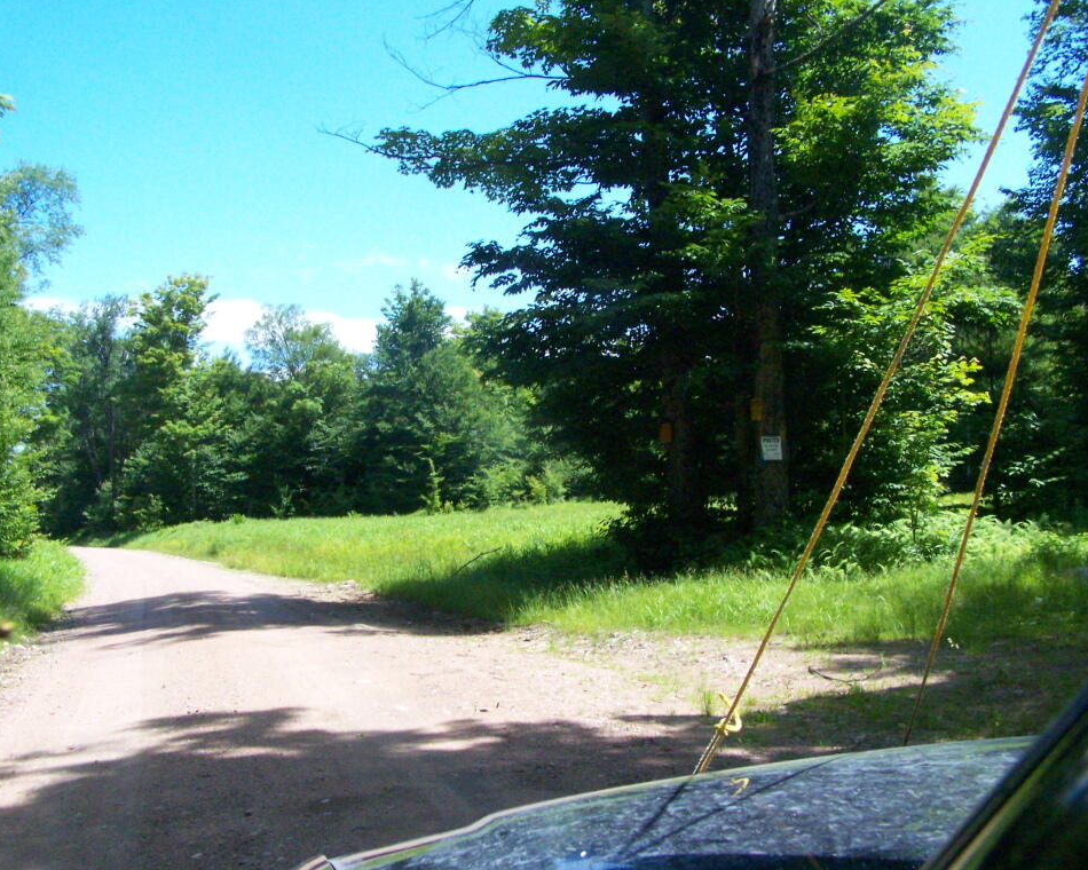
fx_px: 1288
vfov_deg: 37.3
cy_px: 432
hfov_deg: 45.8
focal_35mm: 40
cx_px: 527
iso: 400
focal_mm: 6.3
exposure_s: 1/640
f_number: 5.6
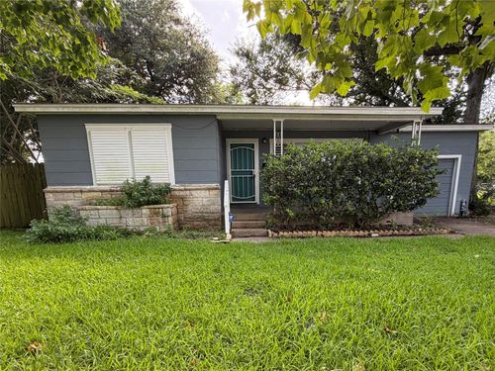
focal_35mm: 14
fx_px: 200
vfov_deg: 85.7
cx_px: 248
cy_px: 186
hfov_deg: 102.1
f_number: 2.2
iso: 80
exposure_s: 1/121
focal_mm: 2.22
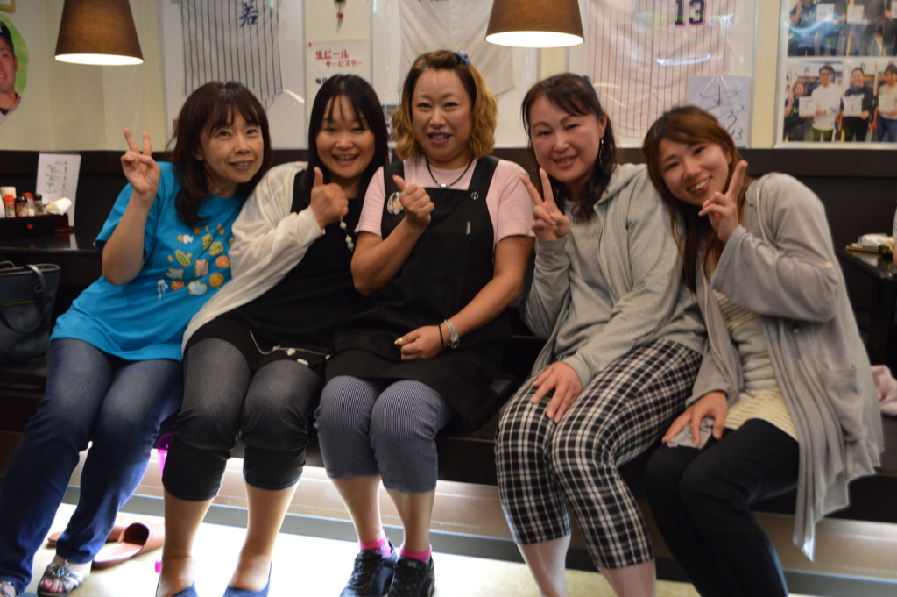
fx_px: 822
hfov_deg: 57.3
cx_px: 448
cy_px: 298
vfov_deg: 39.9
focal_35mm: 33
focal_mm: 22
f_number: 3.8
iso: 400
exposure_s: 1/8
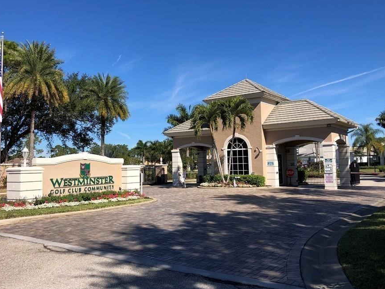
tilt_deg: +4.7
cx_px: 179
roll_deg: +0.5
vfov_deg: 42.9
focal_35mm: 33
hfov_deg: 55.3
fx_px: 367
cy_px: 139
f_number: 1.8
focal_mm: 3.99
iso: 20
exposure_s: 1/2288
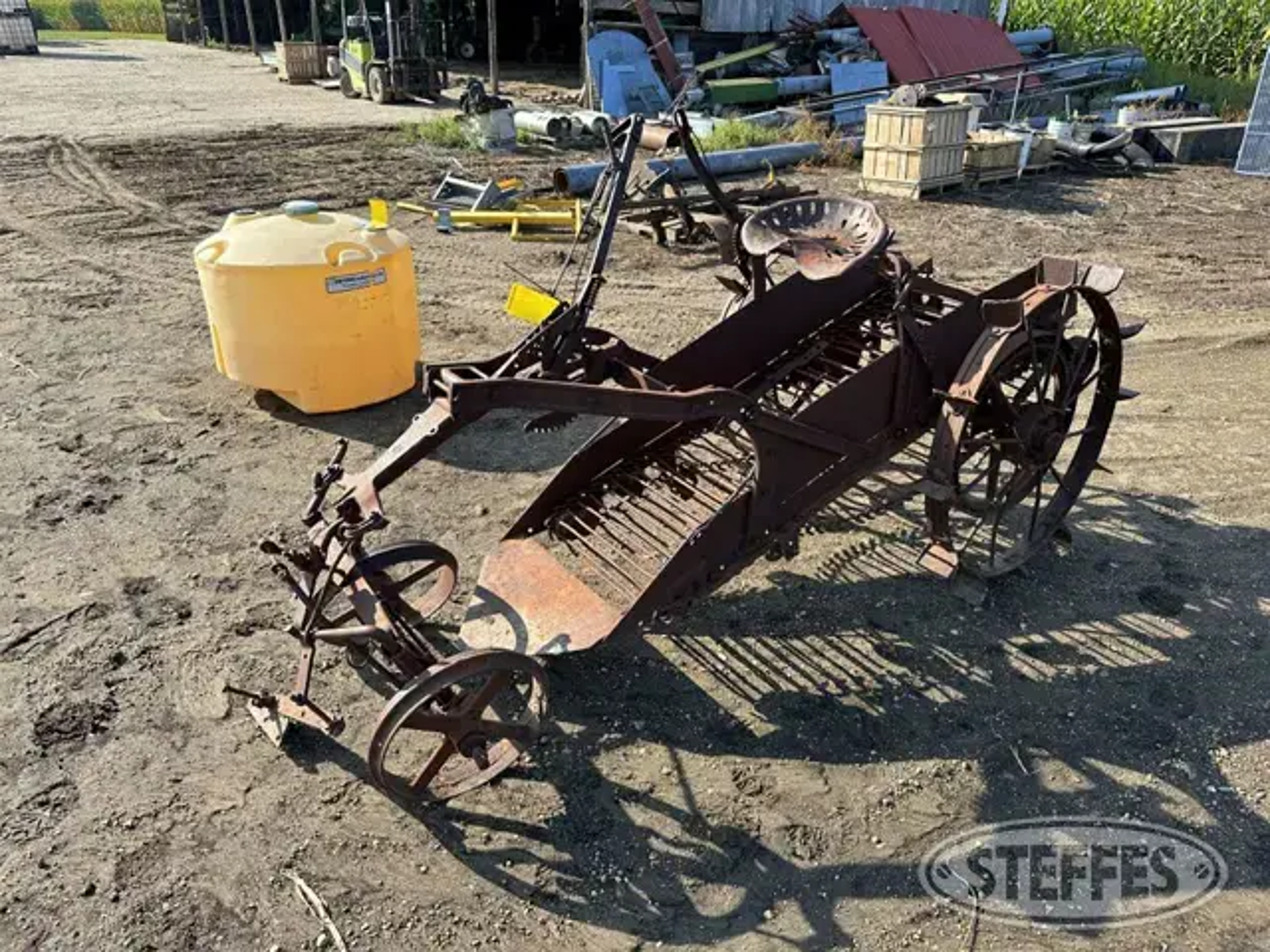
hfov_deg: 71.6
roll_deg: -0.9
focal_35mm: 24
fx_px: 881
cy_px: 476
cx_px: 635
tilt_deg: -24.9
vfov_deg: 56.8
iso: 80
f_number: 1.78
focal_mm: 6.86
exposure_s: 1/1587
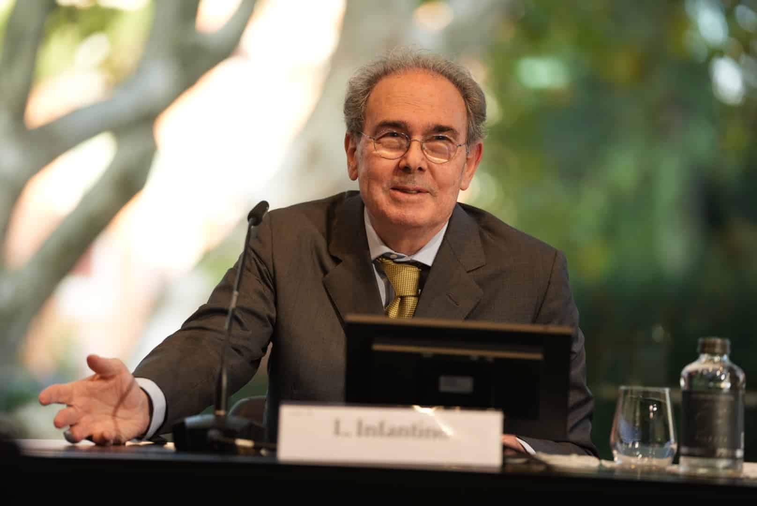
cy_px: 253
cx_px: 378
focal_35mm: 176
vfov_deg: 7.8
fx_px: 3703
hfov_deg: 11.7
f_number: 2.8
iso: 250
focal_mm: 176
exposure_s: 1/125
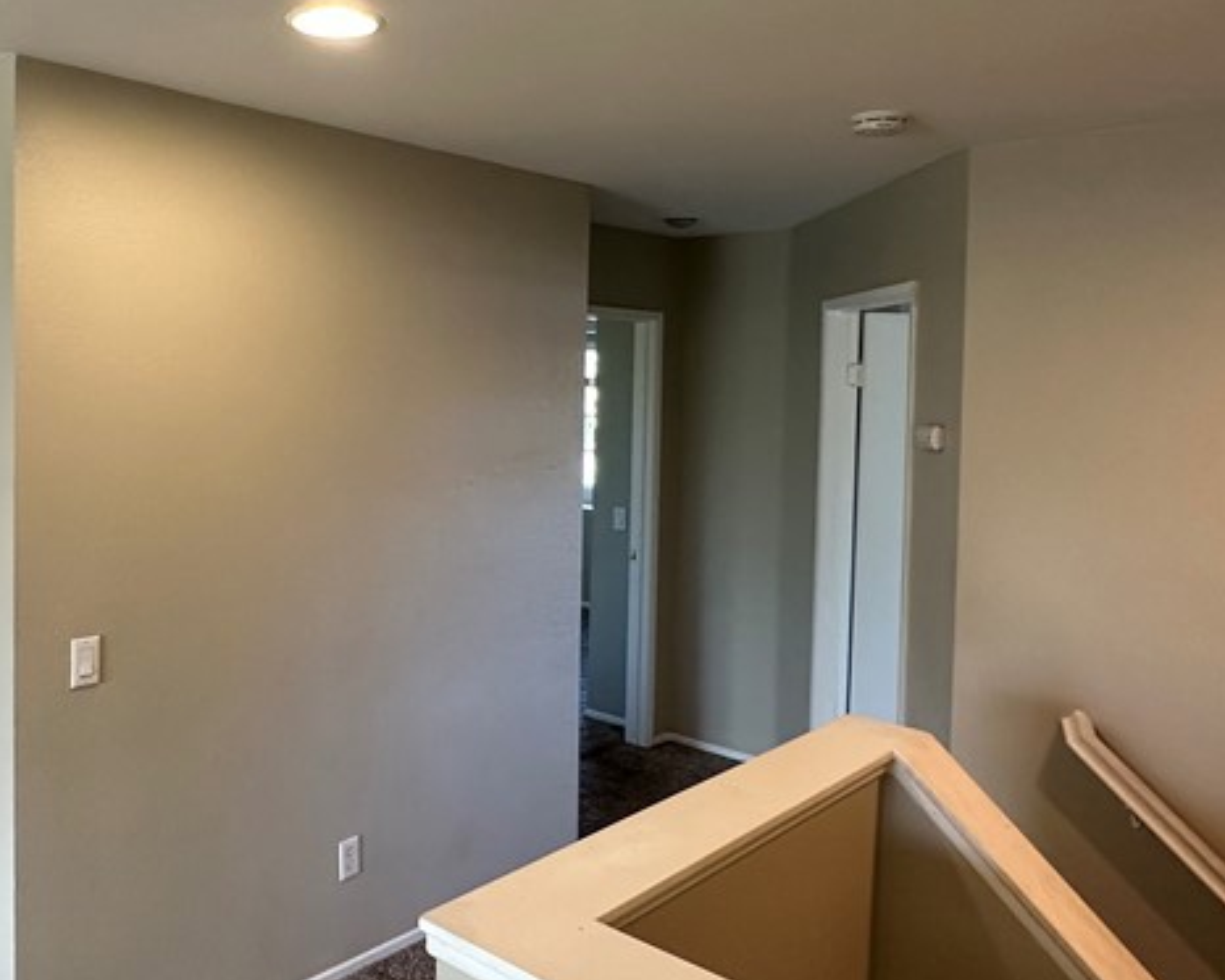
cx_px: 431
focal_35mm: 30
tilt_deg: -2.3
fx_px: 1088
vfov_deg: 48.3
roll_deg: -1.5
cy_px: 412
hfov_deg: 57.7
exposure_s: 1/60
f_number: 2.2
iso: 250
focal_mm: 2.22
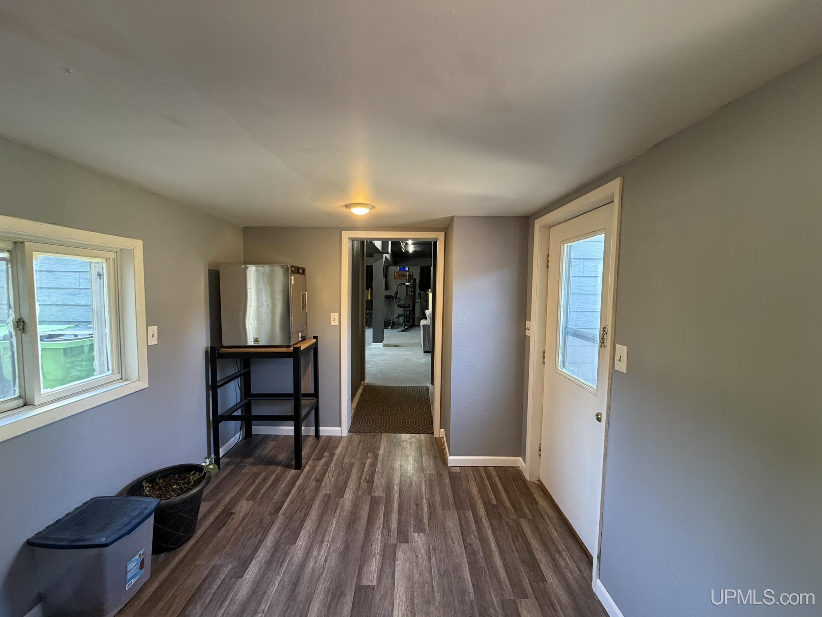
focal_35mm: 14
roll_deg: -0.8
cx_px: 411
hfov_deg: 102.1
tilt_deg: -4.1
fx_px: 332
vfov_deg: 85.7
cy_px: 308
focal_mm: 2.22
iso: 320
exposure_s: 1/60
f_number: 2.2
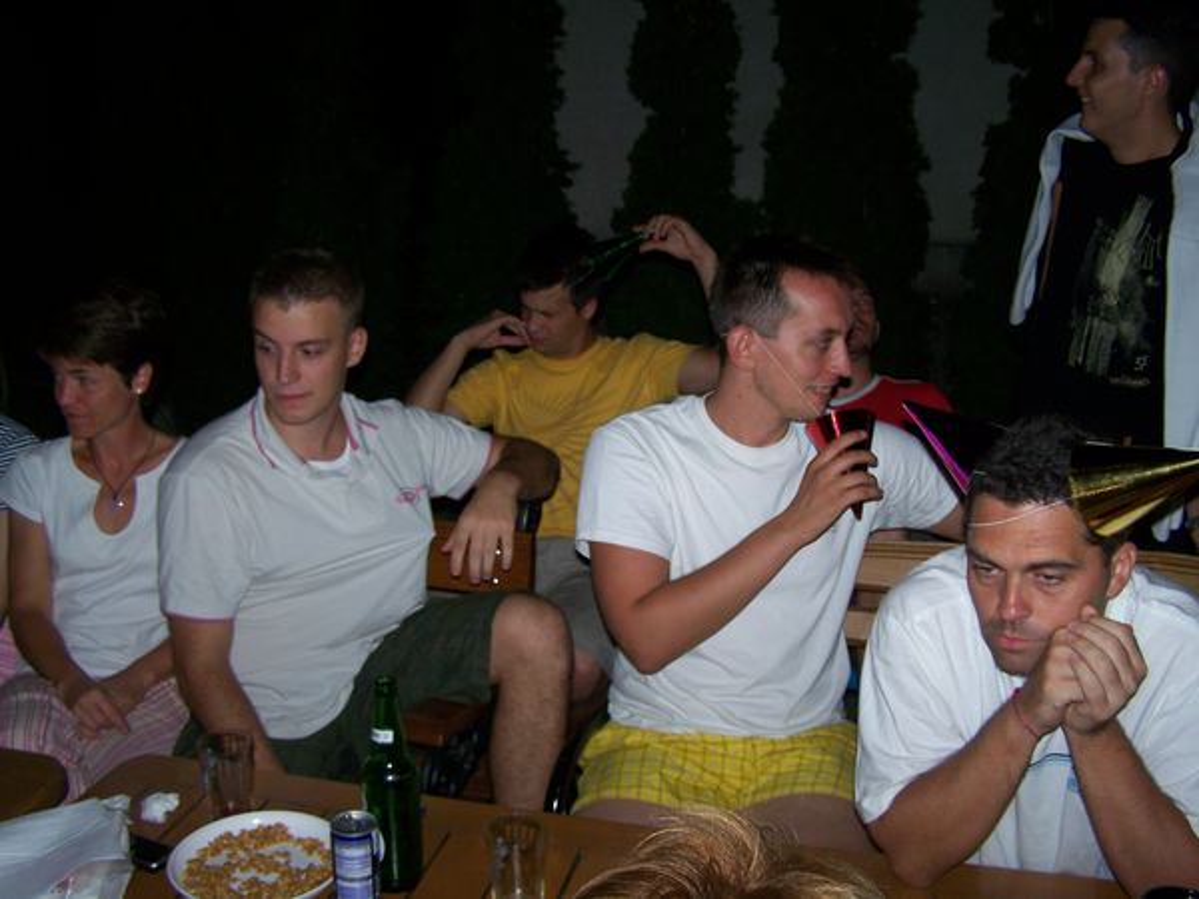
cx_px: 600
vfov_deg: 37.7
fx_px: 1316
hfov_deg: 49.0
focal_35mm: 38
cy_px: 450
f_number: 2.8
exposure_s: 1/60
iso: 80
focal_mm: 6.3
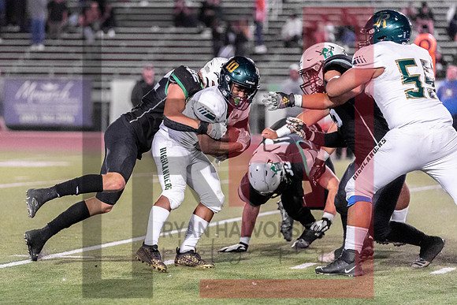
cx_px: 144
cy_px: 146
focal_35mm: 216
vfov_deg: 6.4
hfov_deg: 9.5
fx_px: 2738
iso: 6400
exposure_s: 1/800
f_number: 2.8
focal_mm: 156
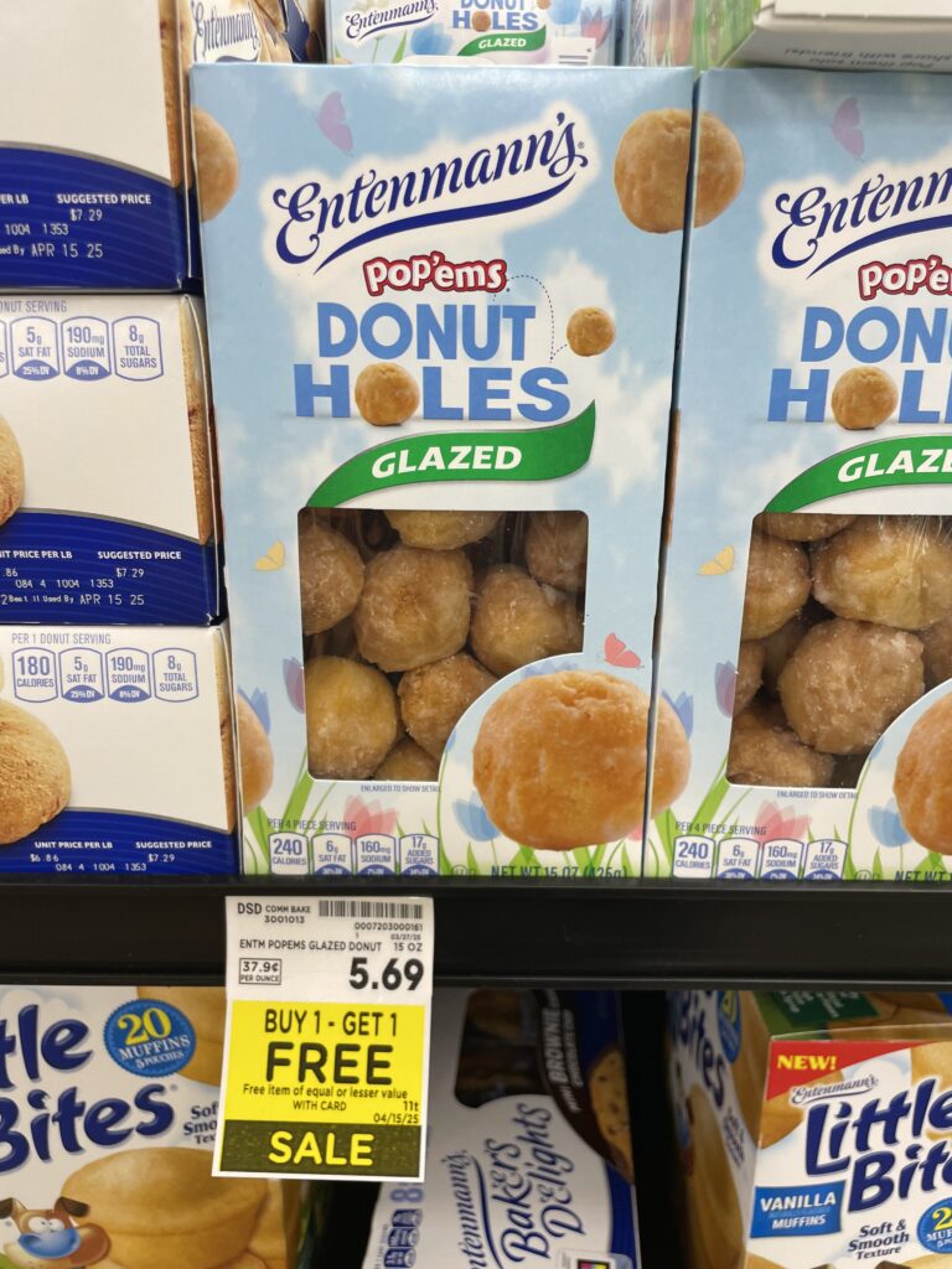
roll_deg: -1.5
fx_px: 953
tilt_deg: -16.4
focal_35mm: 26
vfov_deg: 67.3
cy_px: 634
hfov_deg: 53.1
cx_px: 476
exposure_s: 1/60
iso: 80
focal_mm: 4.2
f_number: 1.6
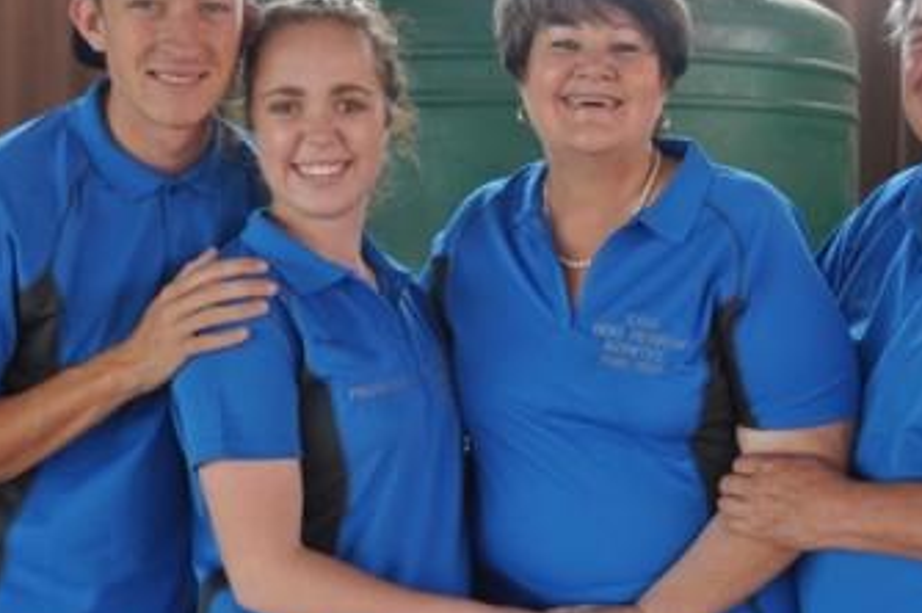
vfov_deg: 24.1
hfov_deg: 35.6
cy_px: 330
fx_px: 1433
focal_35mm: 56
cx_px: 519
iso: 400
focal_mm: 24
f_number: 5.6
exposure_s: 1/125
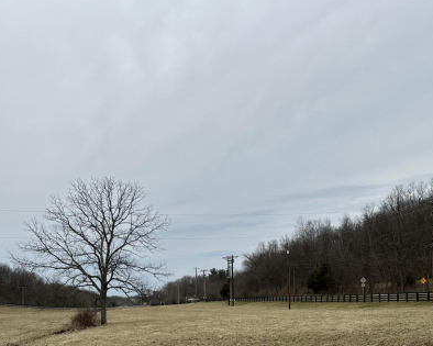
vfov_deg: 33.4
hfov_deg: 42.8
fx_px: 551
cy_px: 299
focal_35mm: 43
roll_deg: +2.2
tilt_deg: -0.9
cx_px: 249
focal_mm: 5.7
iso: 50
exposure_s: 1/803
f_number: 1.5
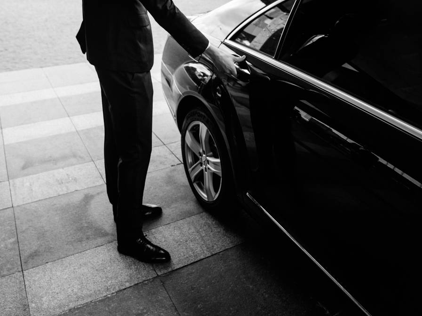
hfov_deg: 61.7
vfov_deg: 48.2
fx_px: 353
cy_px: 147
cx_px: 212
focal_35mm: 29
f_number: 3.5
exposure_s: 1/100
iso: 400
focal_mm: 25
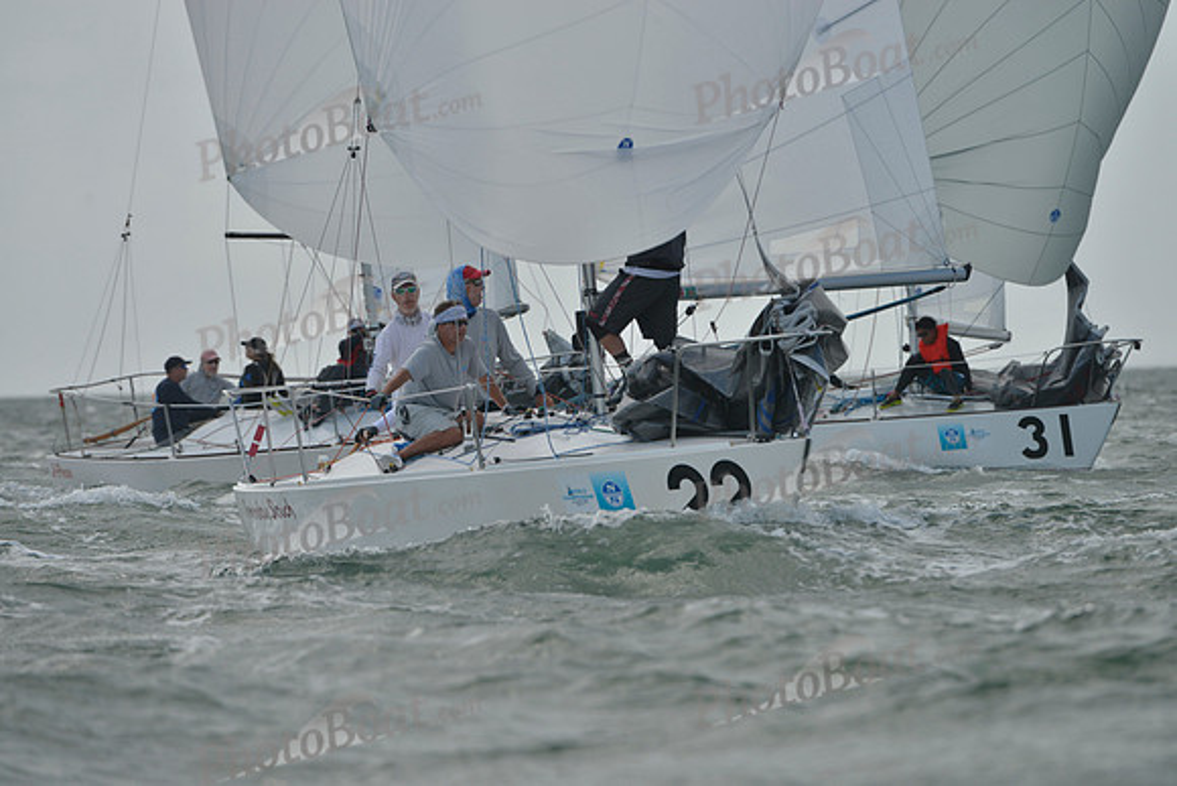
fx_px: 13080
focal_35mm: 400
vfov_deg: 3.4
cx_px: 588
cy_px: 393
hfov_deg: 5.2
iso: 280
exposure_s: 1/1250
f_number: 7.1
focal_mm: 400
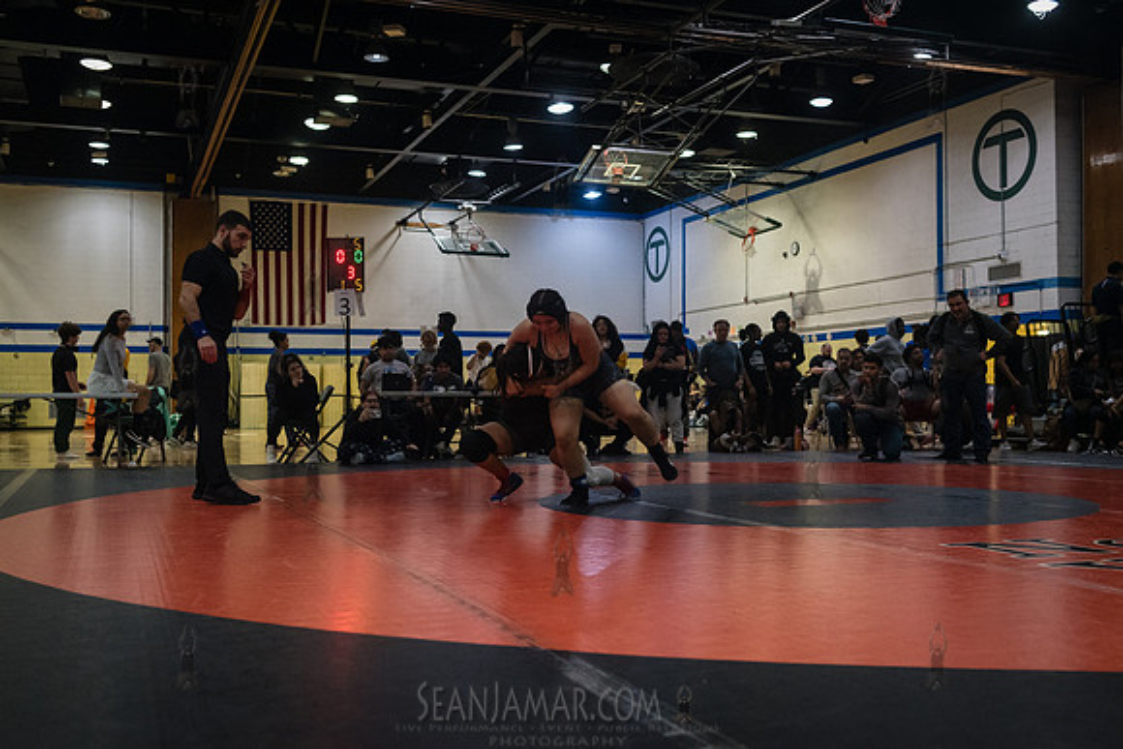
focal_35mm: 37
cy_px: 374
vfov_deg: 36.1
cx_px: 562
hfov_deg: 52.0
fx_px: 1150
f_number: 3.2
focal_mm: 35
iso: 5000
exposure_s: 1/800
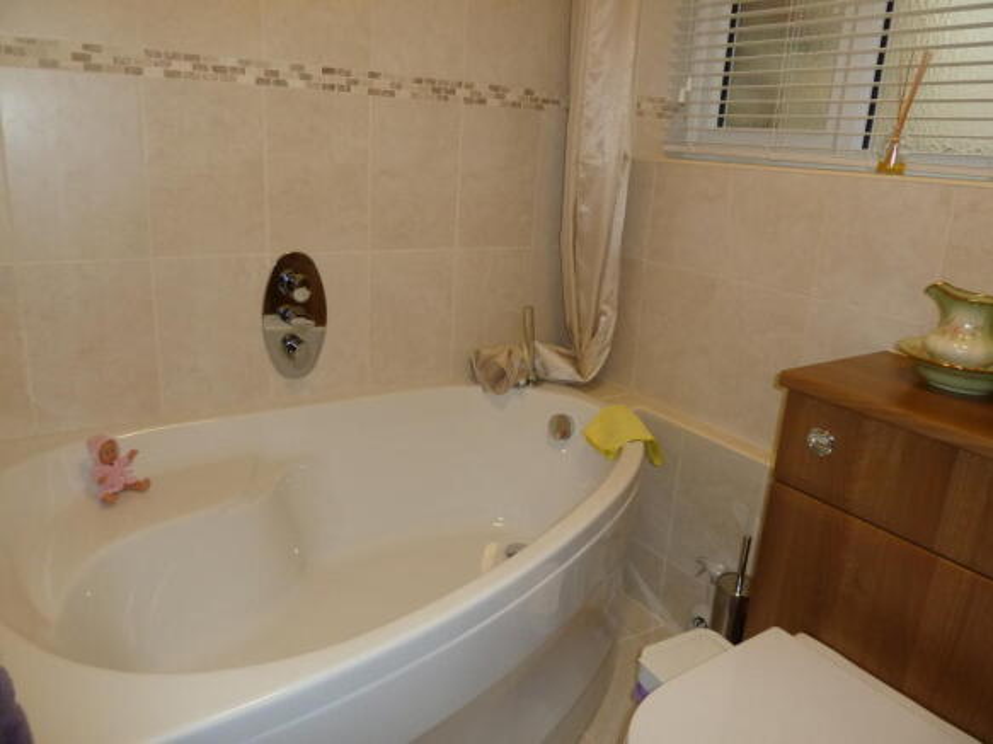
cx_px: 496
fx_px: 717
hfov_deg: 69.4
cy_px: 372
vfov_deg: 54.9
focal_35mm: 25
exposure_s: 1/30
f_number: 3.3
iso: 160
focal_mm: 4.1
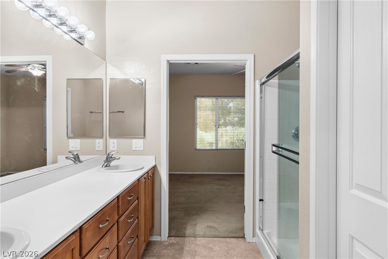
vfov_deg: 53.1
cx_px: 194
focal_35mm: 24
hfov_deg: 73.7
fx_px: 259
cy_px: 130
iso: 400
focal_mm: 24
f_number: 8
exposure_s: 1/20
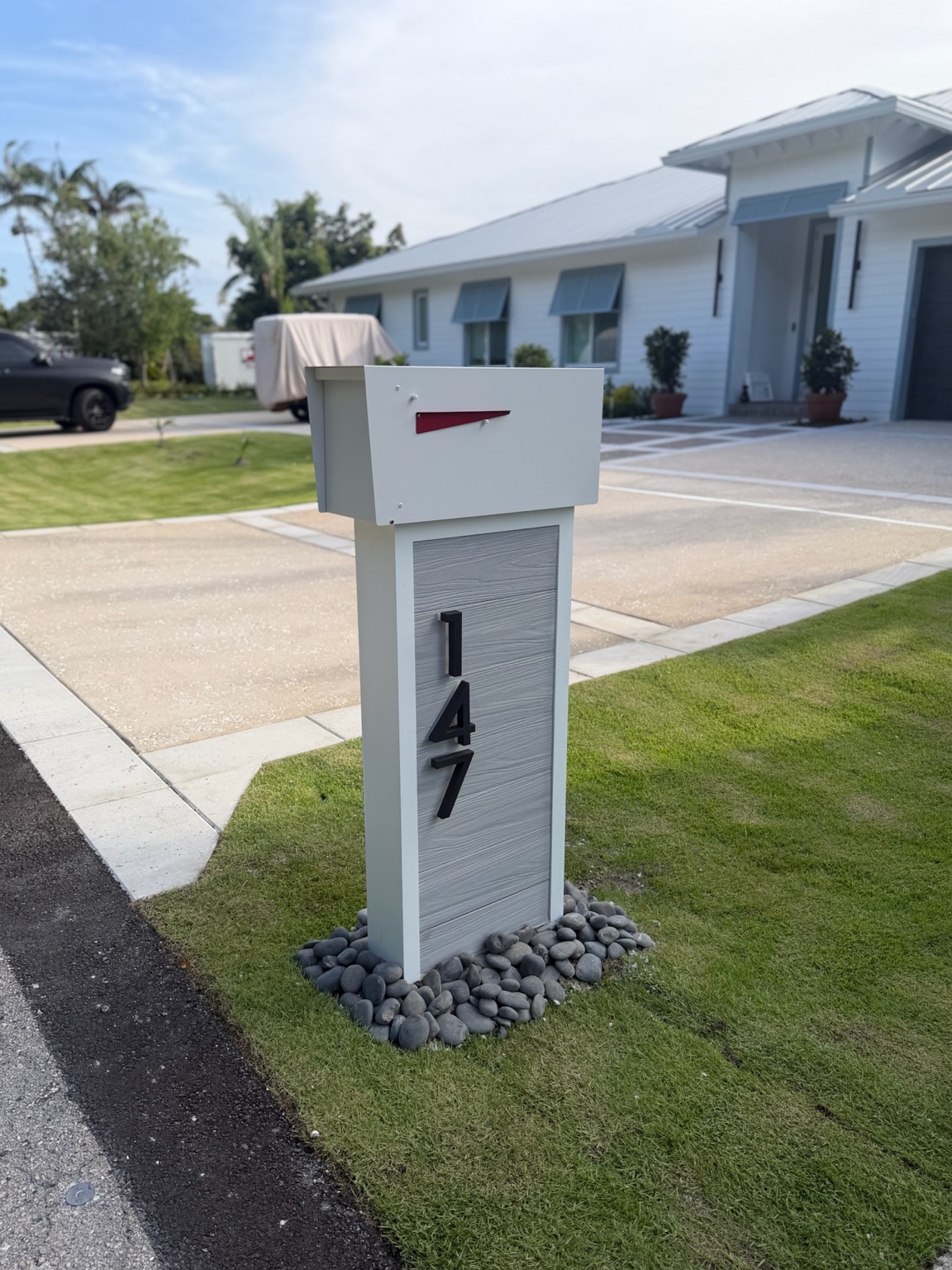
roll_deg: -0.2
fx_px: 917
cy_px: 660
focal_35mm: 25
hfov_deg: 54.9
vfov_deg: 69.4
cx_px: 468
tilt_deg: -16.5
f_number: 1.78
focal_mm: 6.76
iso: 80
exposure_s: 1/2053
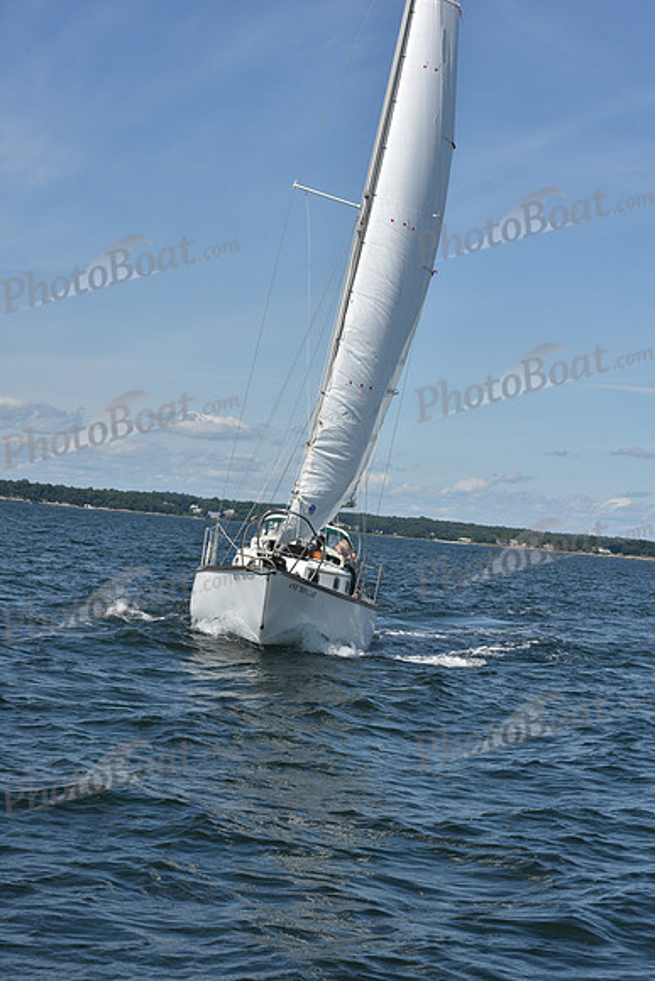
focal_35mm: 70
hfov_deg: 19.5
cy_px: 490
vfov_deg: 28.8
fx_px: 1909
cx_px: 328
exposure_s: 1/1000
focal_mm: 70
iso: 320
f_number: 11
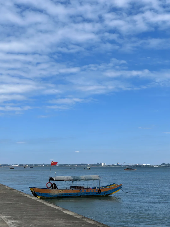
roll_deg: -0.5
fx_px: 314
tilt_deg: +9.0
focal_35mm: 48
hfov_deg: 30.3
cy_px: 114
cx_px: 85
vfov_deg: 39.7
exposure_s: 1/8772
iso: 64
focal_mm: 6.76
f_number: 1.78
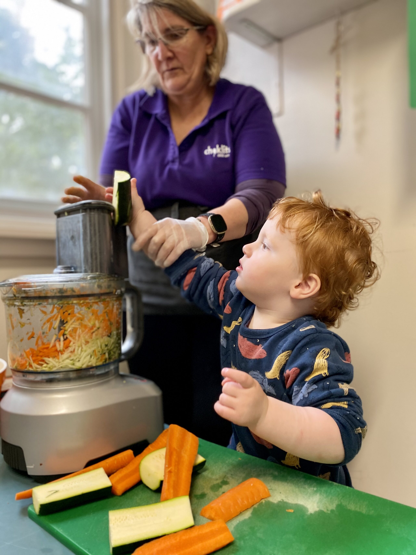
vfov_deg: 67.3
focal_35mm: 26
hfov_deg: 53.1
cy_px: 278
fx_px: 417
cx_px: 208
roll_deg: +0.8
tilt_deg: +0.1
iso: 125
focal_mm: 4.25
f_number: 1.8
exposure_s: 1/50
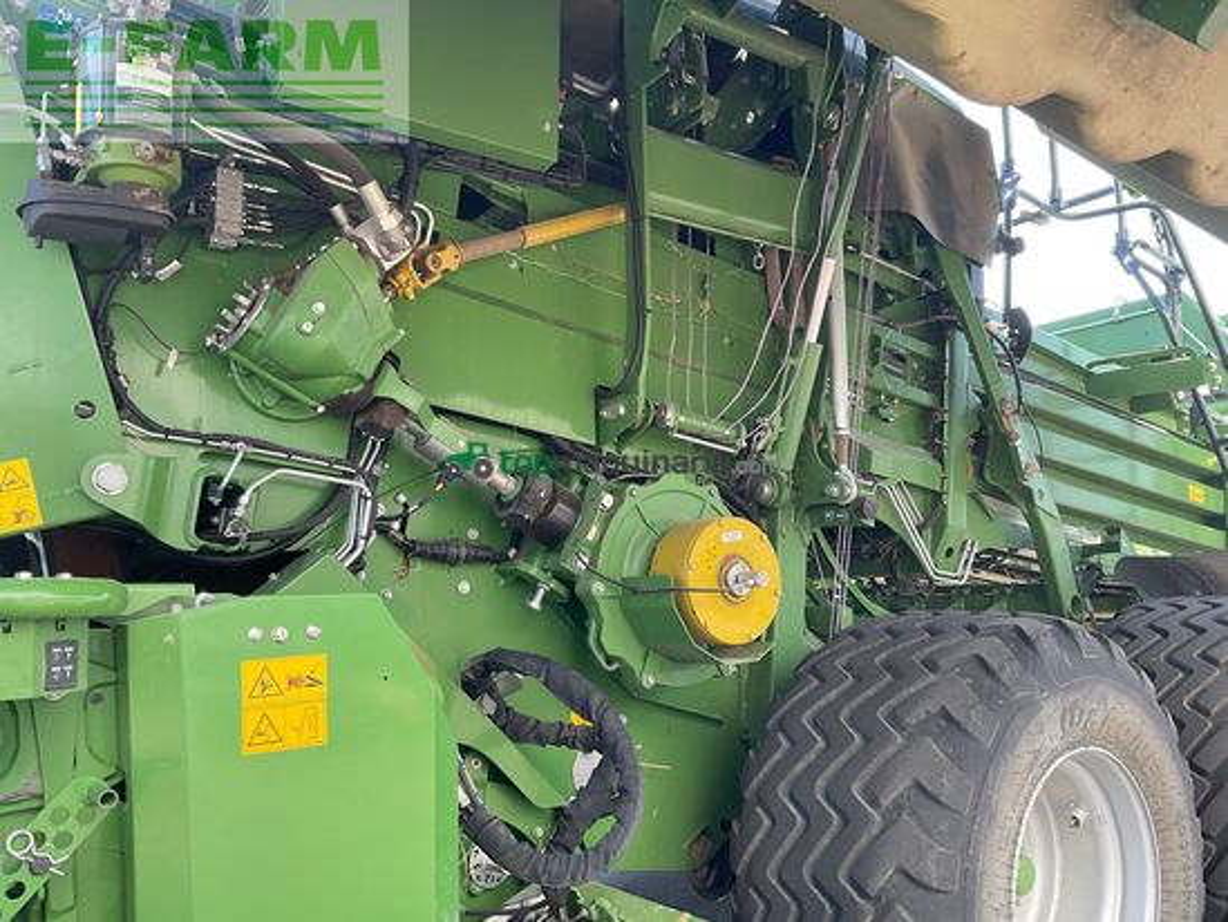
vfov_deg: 48.2
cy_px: 461
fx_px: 1029
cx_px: 614
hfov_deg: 61.6
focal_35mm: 29
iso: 16
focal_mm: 3
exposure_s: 1/101
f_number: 1.8
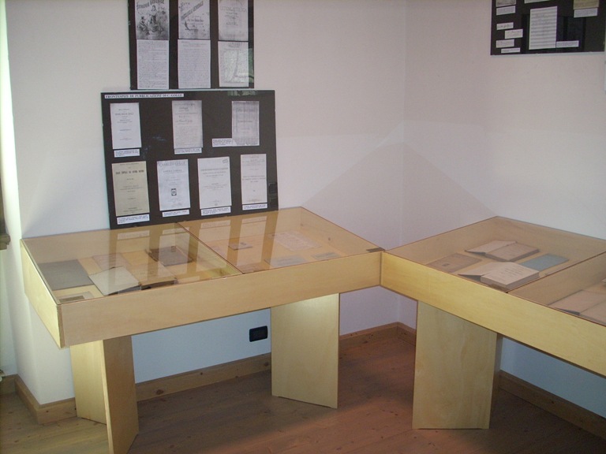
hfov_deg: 50.1
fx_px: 648
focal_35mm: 37
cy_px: 227
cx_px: 303
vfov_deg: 38.7
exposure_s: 1/30
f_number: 2.8
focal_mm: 6.2
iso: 200
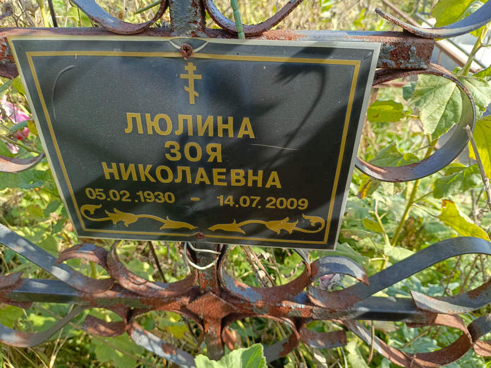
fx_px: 355
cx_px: 246
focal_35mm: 25
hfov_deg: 69.4
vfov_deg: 54.9
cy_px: 184
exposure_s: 1/227
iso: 112
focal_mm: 4.76
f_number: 1.69
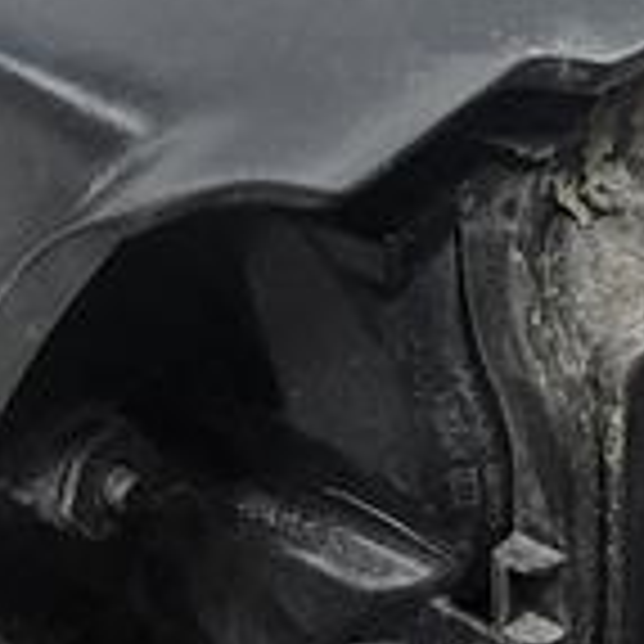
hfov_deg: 19.0
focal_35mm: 91
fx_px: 1915
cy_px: 396
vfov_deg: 19.1
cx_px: 486
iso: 500
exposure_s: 1/100
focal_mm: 5.4
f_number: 1.8
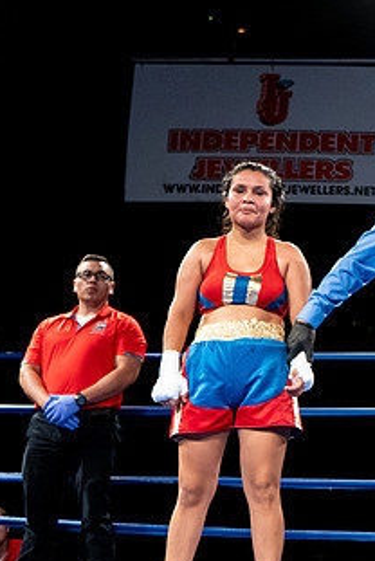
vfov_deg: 27.0
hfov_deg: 16.7
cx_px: 543
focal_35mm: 75
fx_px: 1169
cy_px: 304
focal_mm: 36
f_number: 4
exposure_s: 1/800
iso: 3200
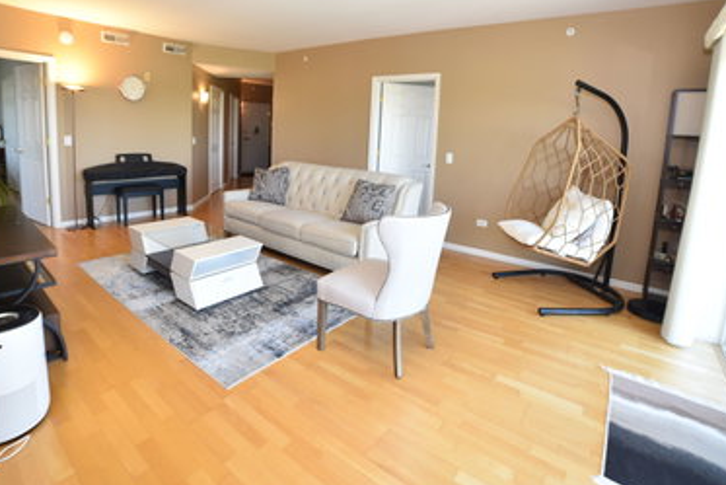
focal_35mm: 18
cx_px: 347
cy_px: 179
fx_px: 363
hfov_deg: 89.9
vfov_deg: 66.3
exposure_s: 1/80
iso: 800
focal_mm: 14
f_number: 4.5
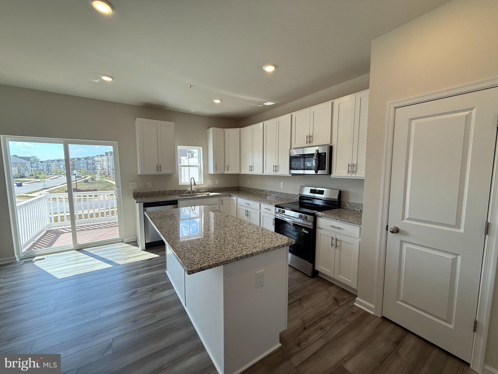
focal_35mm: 14
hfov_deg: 102.1
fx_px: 201
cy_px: 187
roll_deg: +0.7
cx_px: 249
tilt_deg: -4.6
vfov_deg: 85.7
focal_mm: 2.22
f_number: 2.2
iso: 64
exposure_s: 1/183
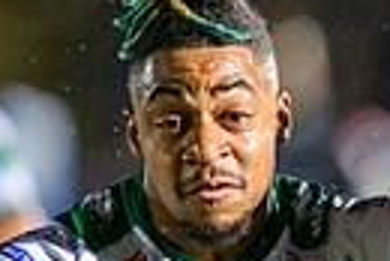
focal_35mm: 1778
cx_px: 864
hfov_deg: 1.2
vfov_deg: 0.8
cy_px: 356
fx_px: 19283
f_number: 3.2
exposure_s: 1/1000
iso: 8000
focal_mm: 400
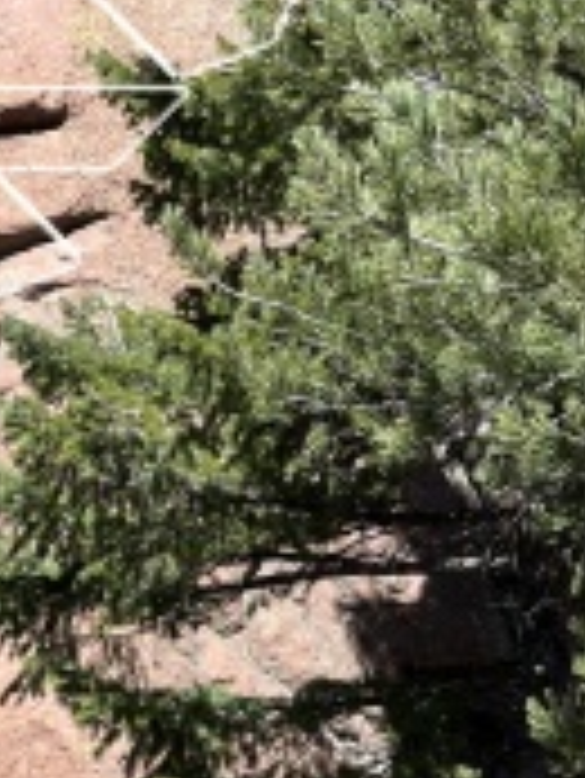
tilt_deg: +11.2
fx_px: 1800
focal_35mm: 80
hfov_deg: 17.5
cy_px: 142
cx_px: -144
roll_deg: -4.7
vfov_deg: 24.0
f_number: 1.6
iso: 50
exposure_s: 1/1923
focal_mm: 5.1
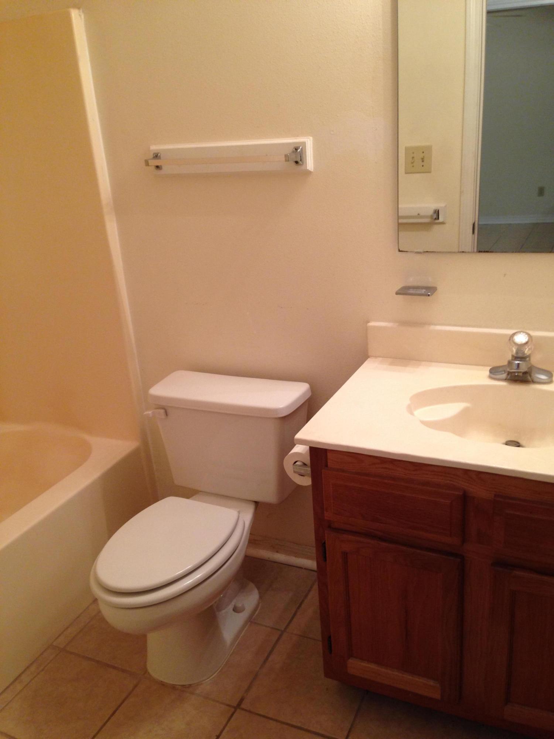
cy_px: 370
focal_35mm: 33
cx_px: 277
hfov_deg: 42.9
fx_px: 704
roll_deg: +2.6
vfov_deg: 55.4
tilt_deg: -20.9
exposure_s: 1/20
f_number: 2.4
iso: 100
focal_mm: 4.12
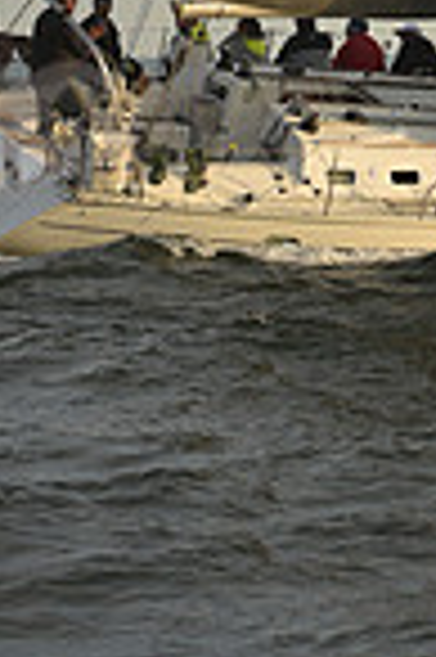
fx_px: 5080
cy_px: -598
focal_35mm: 279
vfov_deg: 7.2
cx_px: 578
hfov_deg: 4.9
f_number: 5.6
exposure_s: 1/640
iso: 250
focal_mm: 70
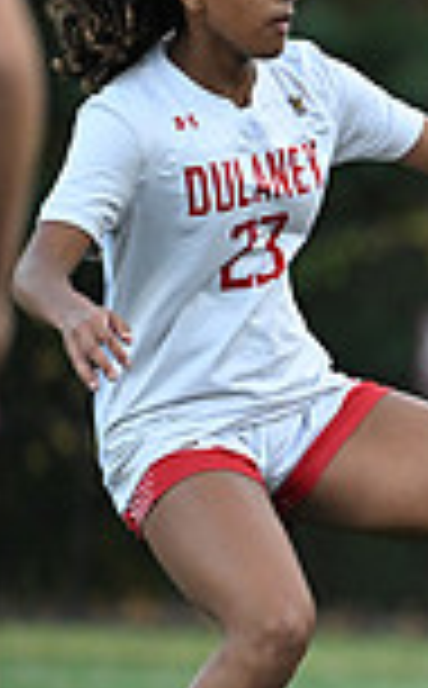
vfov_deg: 2.7
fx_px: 14532
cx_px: 1081
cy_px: 371
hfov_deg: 1.7
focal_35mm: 775
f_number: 2.8
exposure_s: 1/2500
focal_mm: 200
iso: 3200
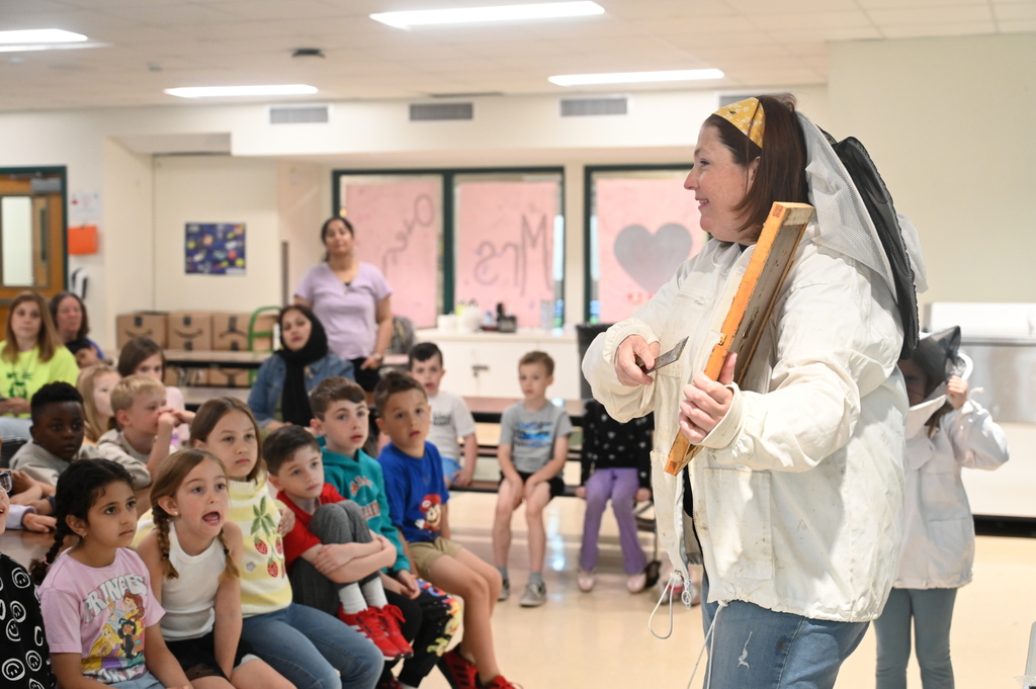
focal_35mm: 52
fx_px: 1495
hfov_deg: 38.2
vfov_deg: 25.9
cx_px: 518
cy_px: 344
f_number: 4
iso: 3200
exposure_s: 1/125
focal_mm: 52
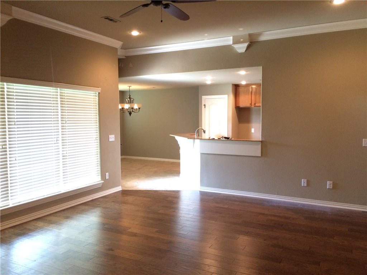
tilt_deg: -3.9
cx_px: 184
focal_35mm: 29
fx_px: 307
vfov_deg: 48.2
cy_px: 138
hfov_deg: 61.7
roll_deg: +0.5
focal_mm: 4.15
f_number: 2.2
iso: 200
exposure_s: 1/30
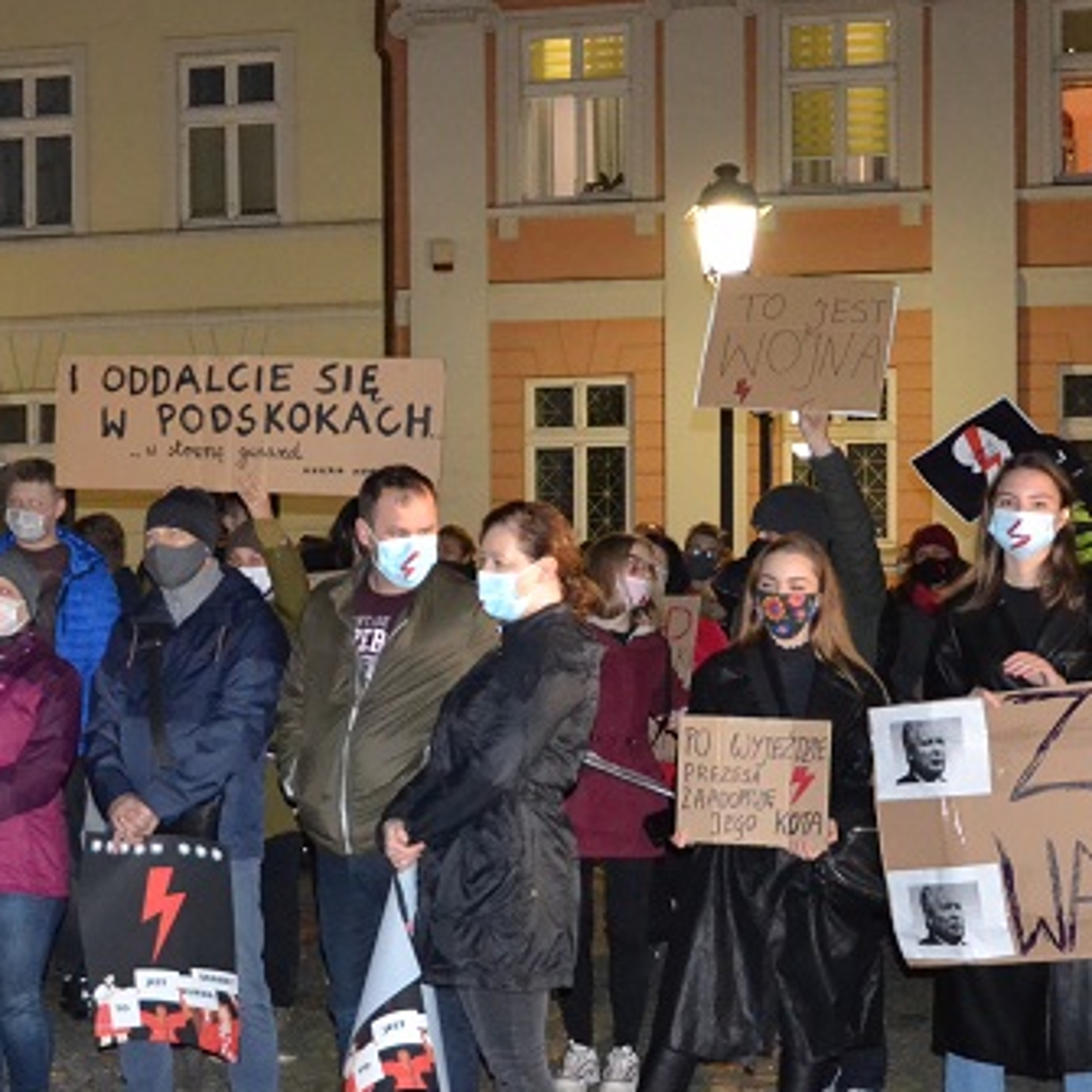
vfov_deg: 23.6
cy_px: 680
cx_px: 179
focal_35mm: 73
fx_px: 2605
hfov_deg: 23.2
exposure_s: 1/60
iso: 3200
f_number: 3.8
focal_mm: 24
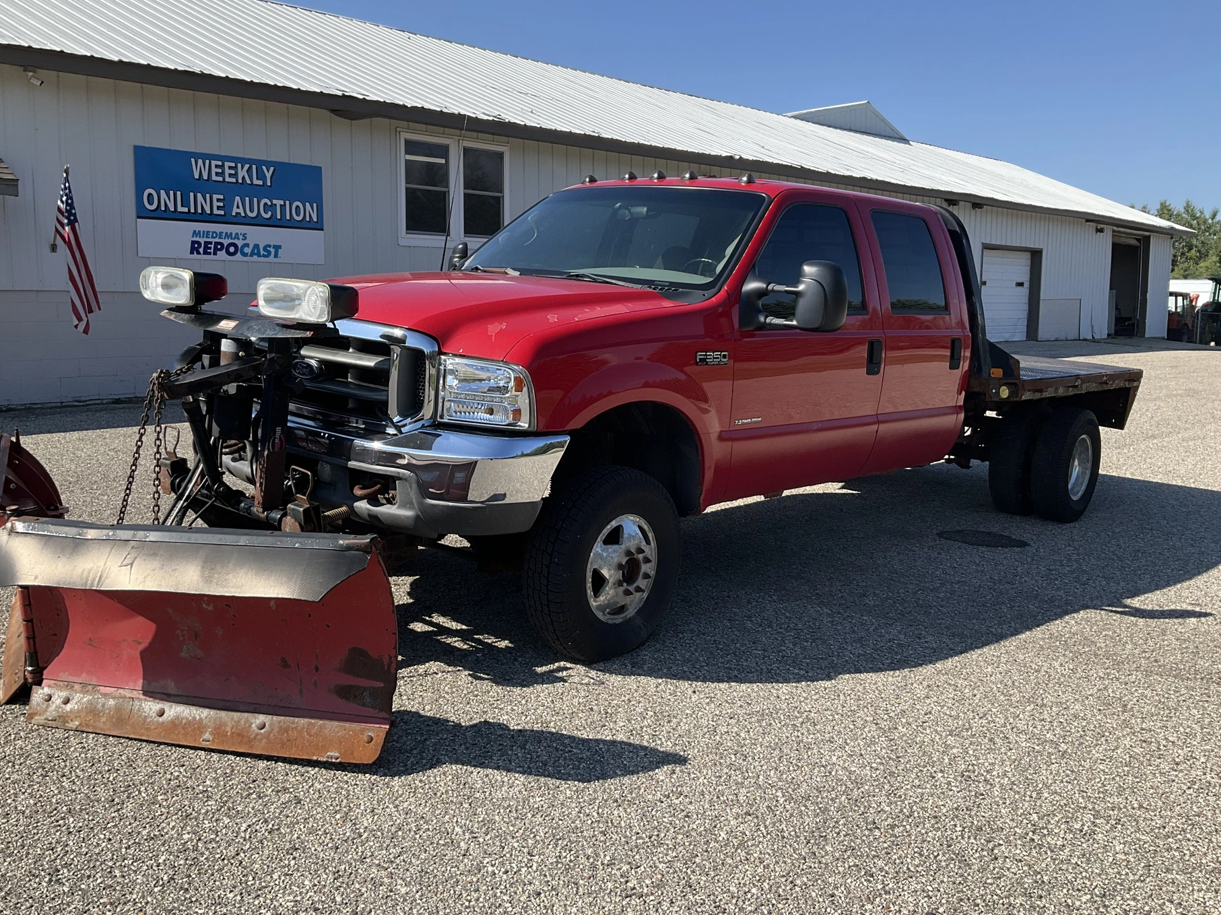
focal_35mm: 32
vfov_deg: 44.1
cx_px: 570
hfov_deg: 56.8
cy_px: 438
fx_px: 1129
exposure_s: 1/1377
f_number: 1.8
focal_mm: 3
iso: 25
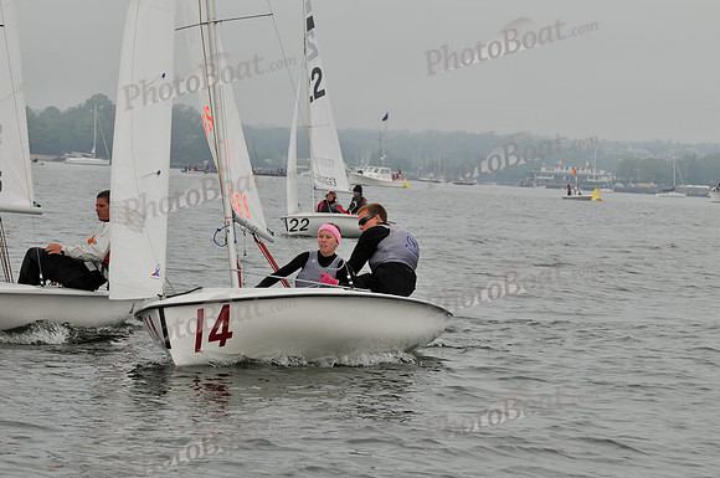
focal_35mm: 153
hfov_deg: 13.4
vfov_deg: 8.9
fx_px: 3056
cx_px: 360
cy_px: 239
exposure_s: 1/640
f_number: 8
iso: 200
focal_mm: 102
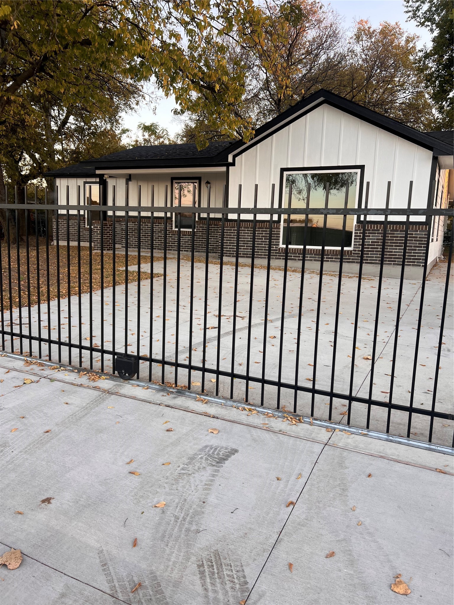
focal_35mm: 26
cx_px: 227
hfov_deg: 53.1
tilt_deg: -9.2
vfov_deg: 67.3
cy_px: 302
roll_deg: -1.3
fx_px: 455
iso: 40
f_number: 1.5
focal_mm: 5.7
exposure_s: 1/121
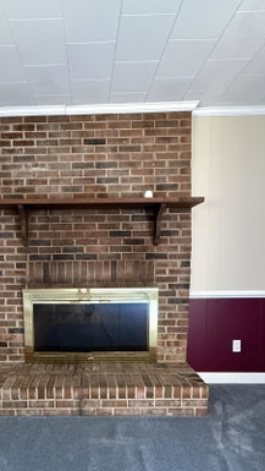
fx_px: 237
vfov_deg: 88.7
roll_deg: +0.0
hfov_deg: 56.8
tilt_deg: -4.1
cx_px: 83
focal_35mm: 19
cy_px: 276
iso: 1000
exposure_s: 1/60
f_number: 2.2
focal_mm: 2.22
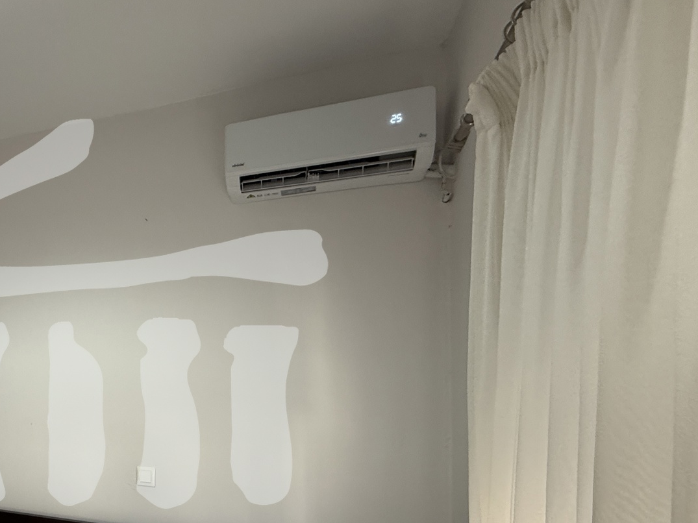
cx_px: 94
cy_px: 372
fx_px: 504
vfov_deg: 53.1
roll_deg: -0.5
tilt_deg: +1.5
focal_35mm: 25
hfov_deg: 60.7
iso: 200
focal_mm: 2.22
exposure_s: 1/100
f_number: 2.2
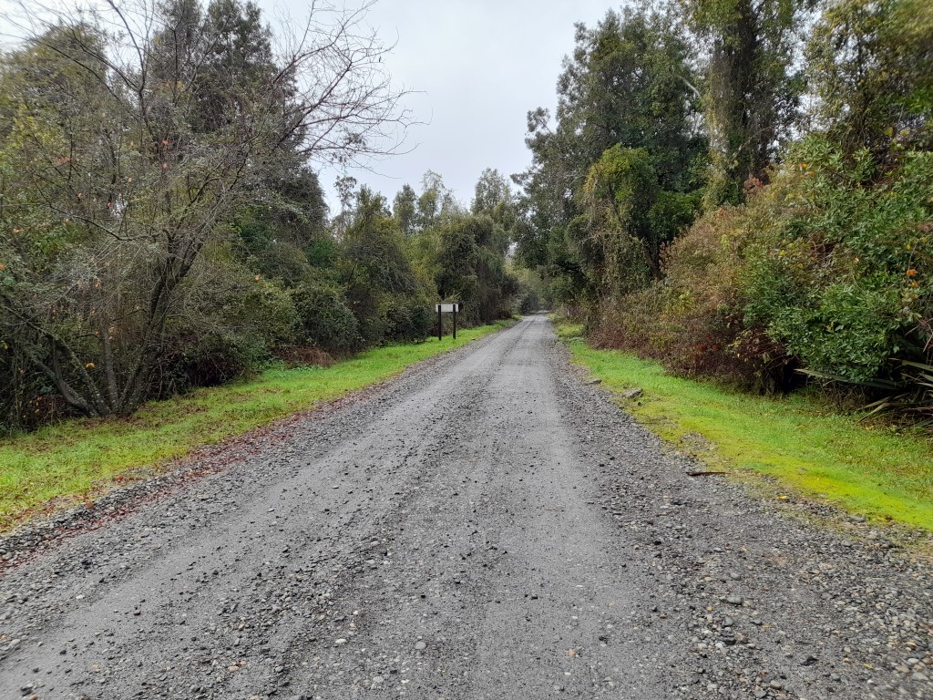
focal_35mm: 25
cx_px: 466
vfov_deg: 54.9
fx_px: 674
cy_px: 350
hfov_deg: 69.4
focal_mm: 4.6
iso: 20
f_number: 2
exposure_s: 1/100
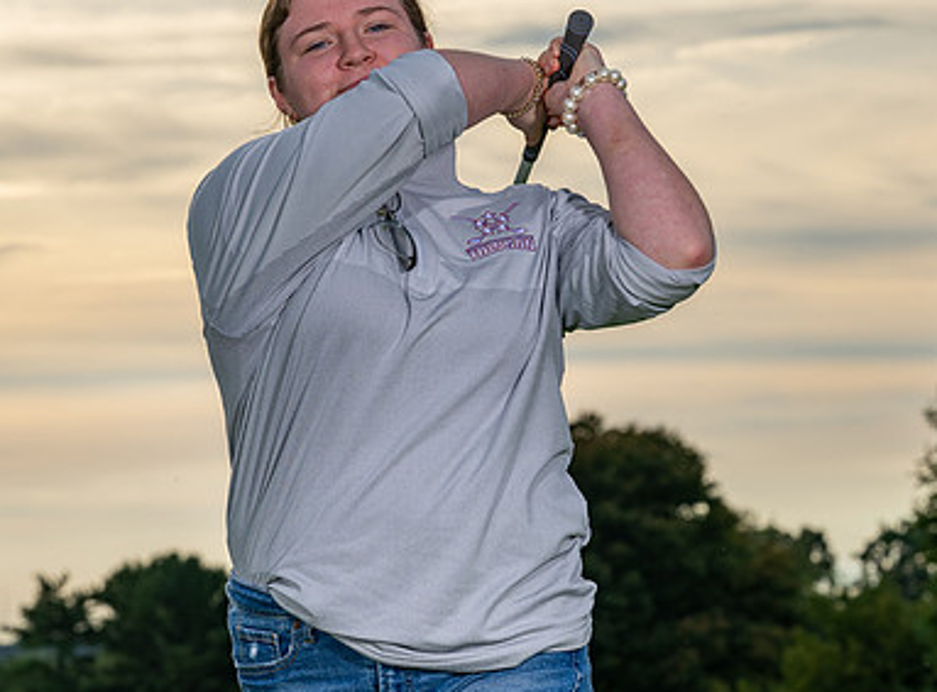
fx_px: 5573
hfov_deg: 9.6
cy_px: 398
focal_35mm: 207
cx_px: 379
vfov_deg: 7.1
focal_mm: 79
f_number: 6.3
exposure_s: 1/320
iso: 80
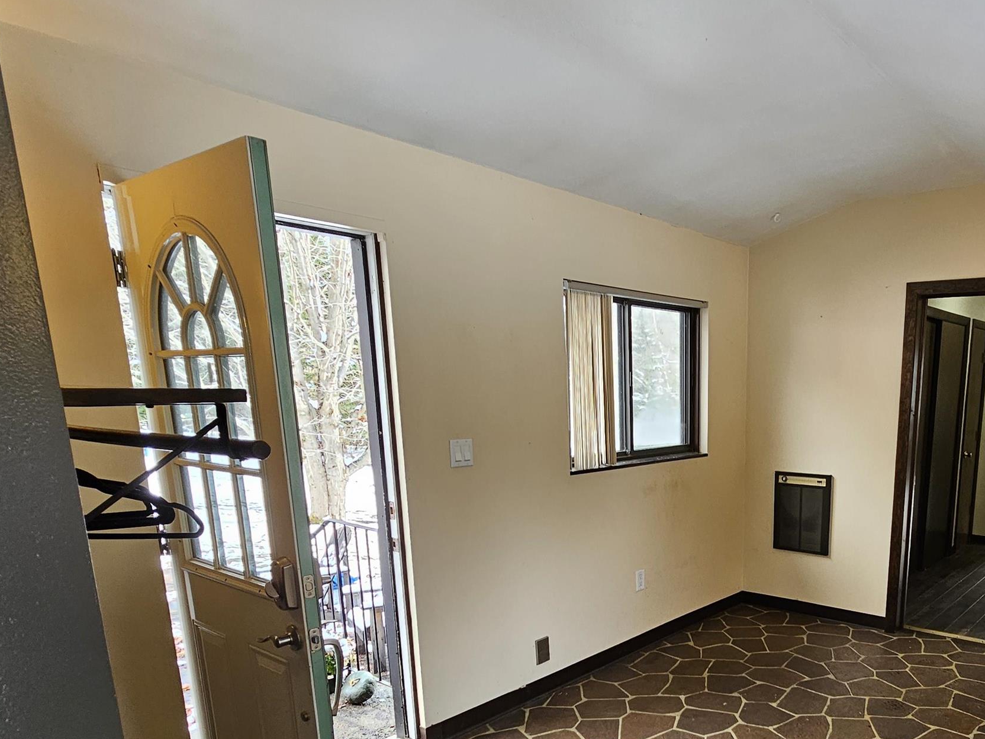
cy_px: 555
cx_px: 703
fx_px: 683
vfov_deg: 54.2
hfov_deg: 68.3
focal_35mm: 24
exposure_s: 1/60
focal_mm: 2.2
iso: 80
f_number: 2.2
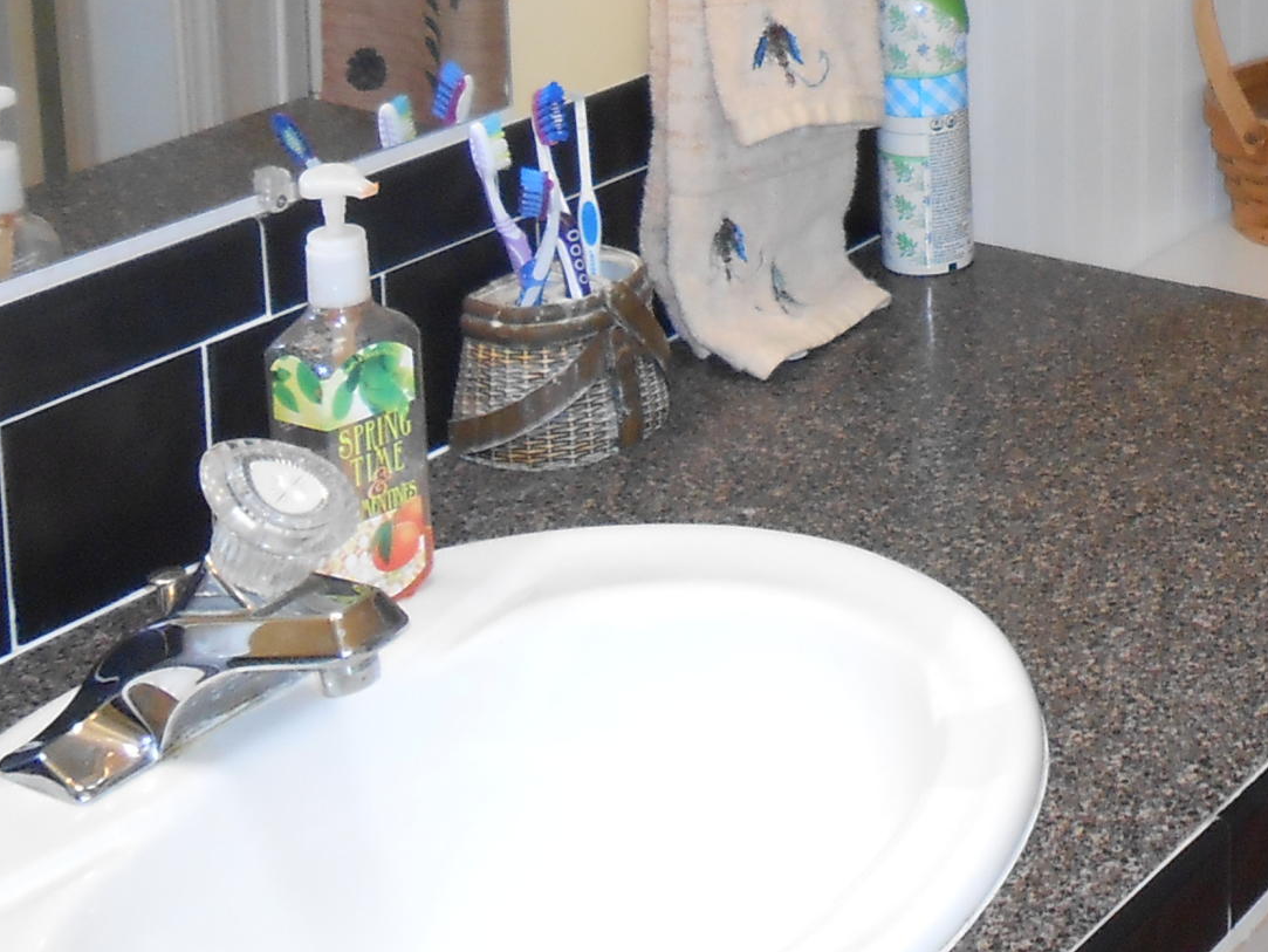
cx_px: 1288
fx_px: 2638
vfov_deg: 19.0
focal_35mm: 72
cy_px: -259
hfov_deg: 25.6
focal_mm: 4.6
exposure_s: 1/25
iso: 200
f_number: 3.5
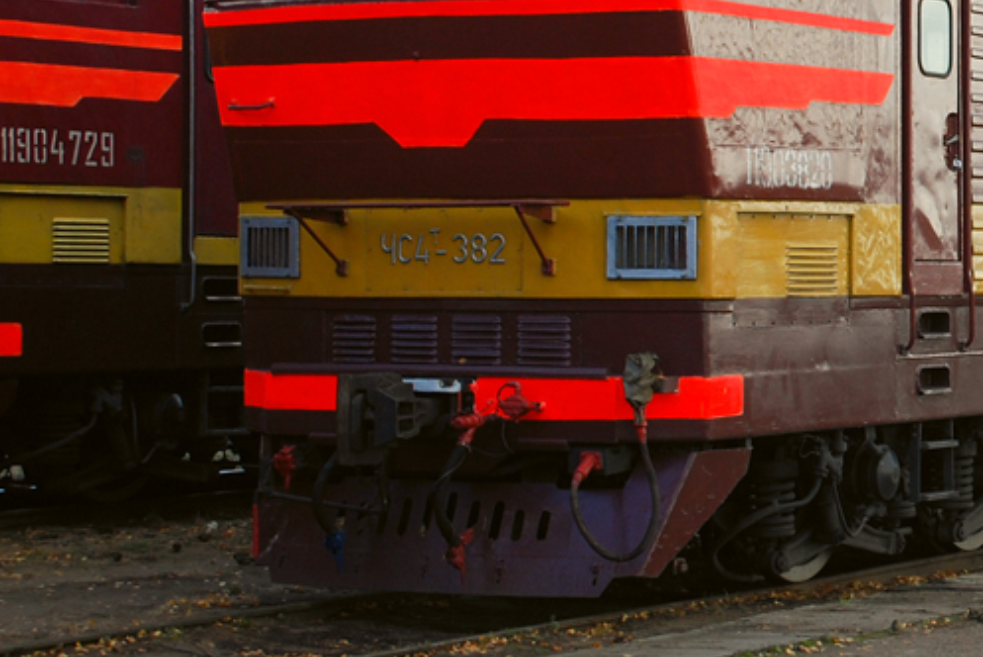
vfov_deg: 11.8
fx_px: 3169
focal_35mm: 116
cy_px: 149
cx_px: 1127
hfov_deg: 17.0
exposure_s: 1/125
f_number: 5.6
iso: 160
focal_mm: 30
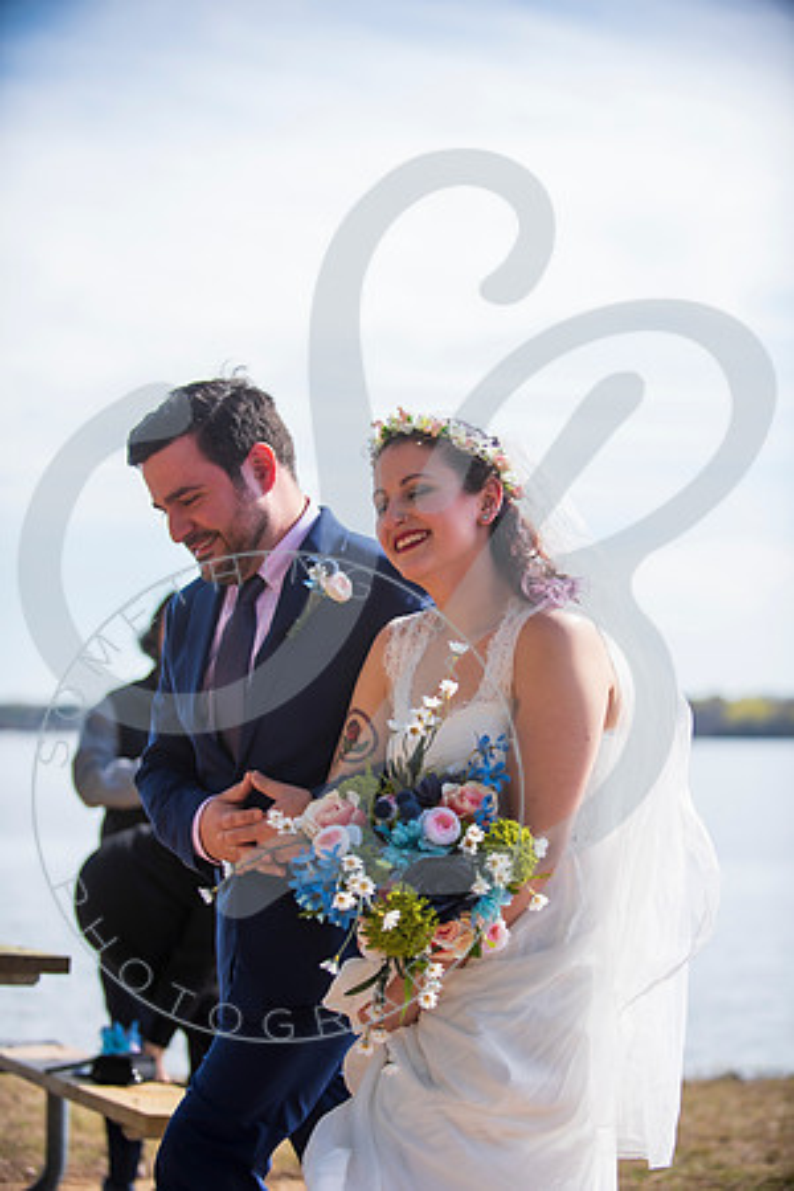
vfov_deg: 28.8
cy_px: 596
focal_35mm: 70
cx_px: 397
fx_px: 2316
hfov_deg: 19.5
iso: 100
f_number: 2.8
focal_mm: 70
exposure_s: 1/800
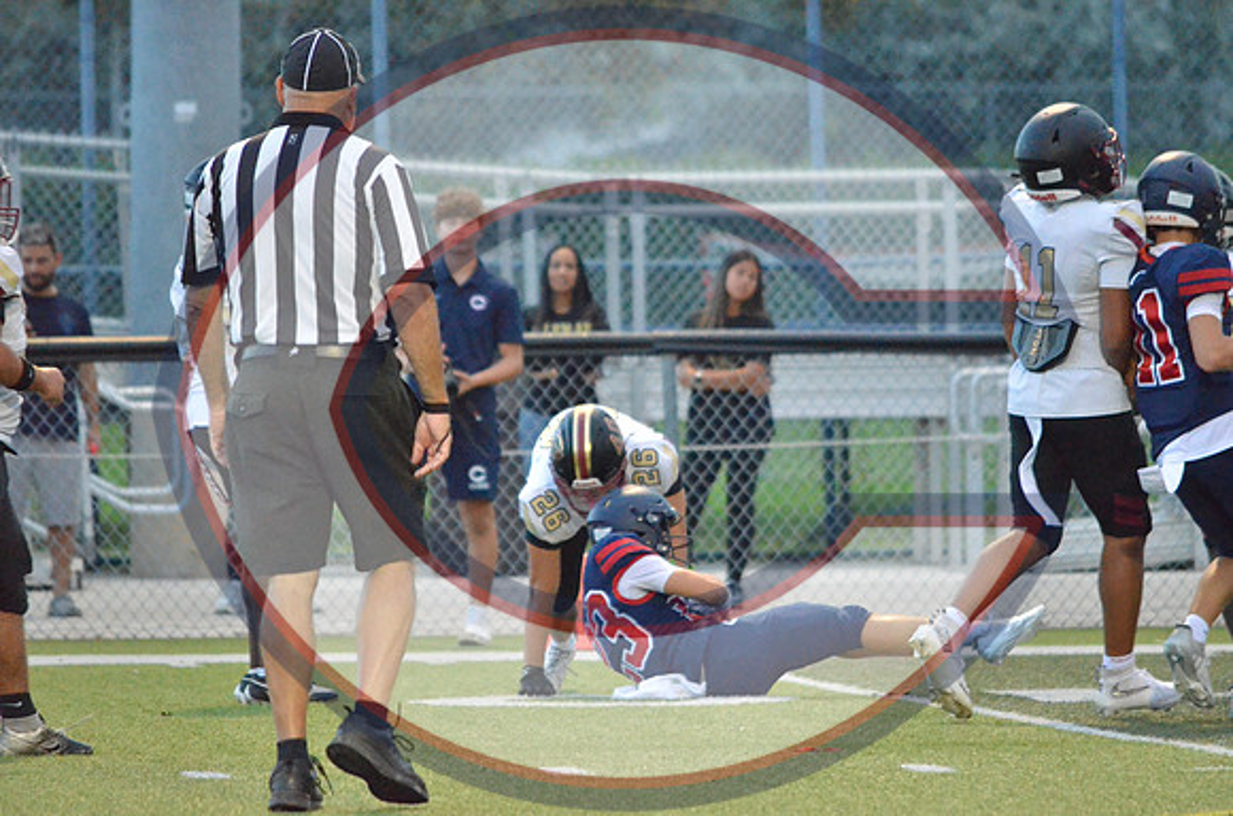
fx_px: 13841
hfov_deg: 5.1
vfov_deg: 3.4
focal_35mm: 405
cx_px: 616
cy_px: 408
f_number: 5.6
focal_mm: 270
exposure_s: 1/500
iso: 6400
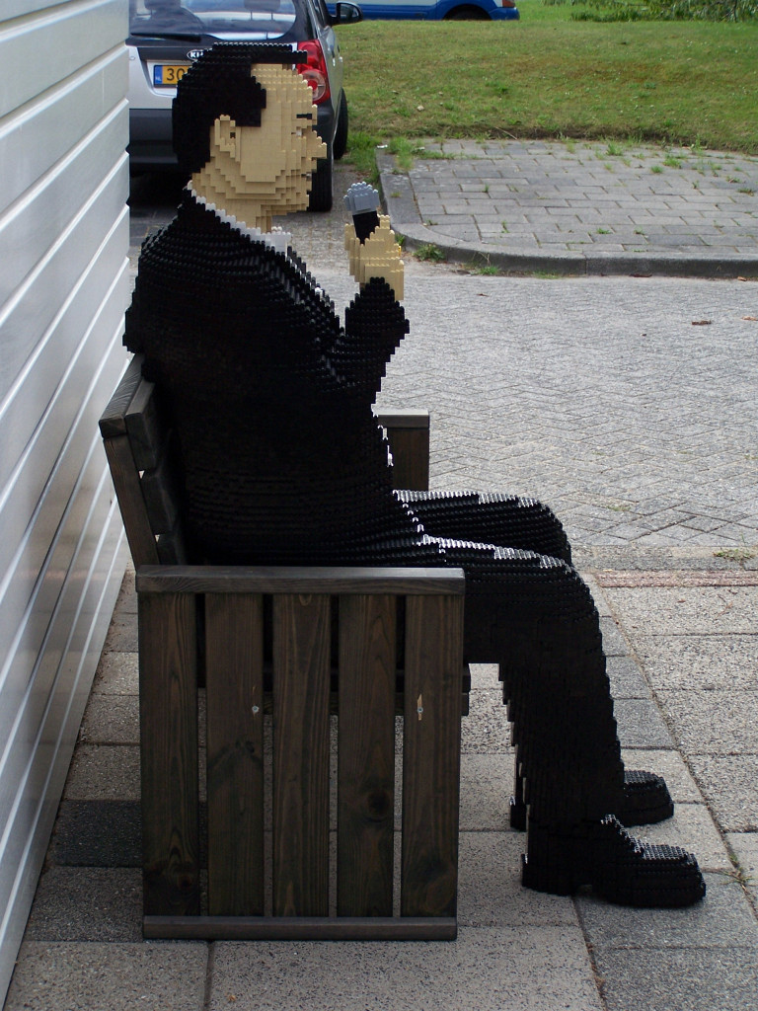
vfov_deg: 26.0
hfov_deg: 19.6
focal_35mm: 75
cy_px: 506
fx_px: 2190
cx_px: 379
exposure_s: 1/350
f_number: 3.2
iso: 80
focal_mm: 12.4
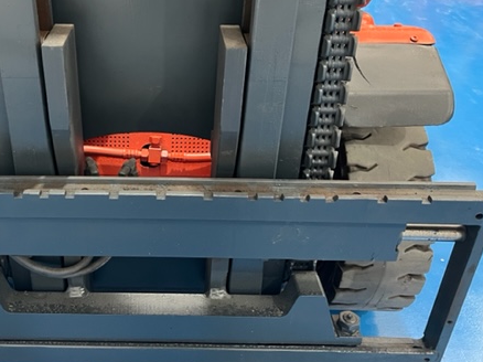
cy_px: 139
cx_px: 158
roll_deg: -0.3
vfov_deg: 37.5
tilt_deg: -28.1
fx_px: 530
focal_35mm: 38
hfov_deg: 48.1
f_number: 1.5
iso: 500
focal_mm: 5.7
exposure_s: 1/50
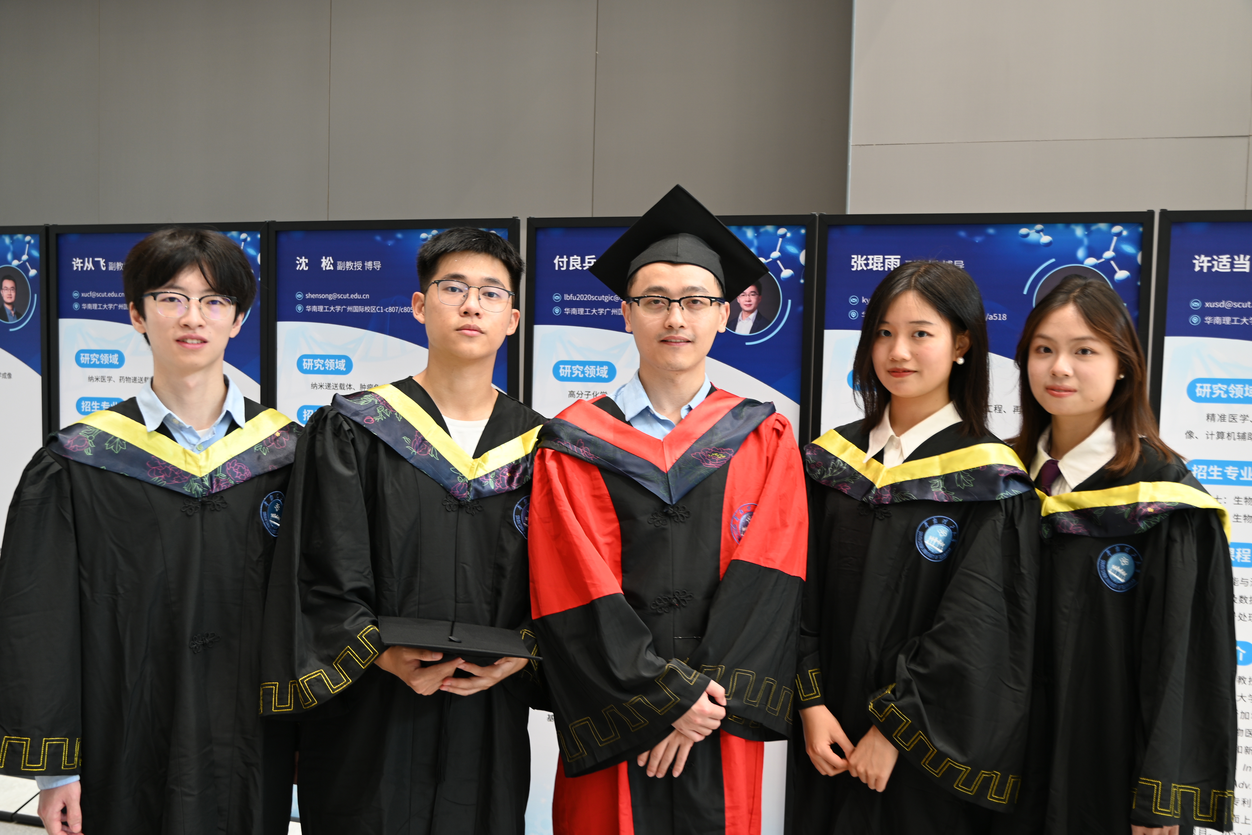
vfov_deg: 39.1
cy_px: 418
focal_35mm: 34
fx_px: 1174
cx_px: 626
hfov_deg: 56.1
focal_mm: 22.5
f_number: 3.8
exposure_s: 1/3
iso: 100
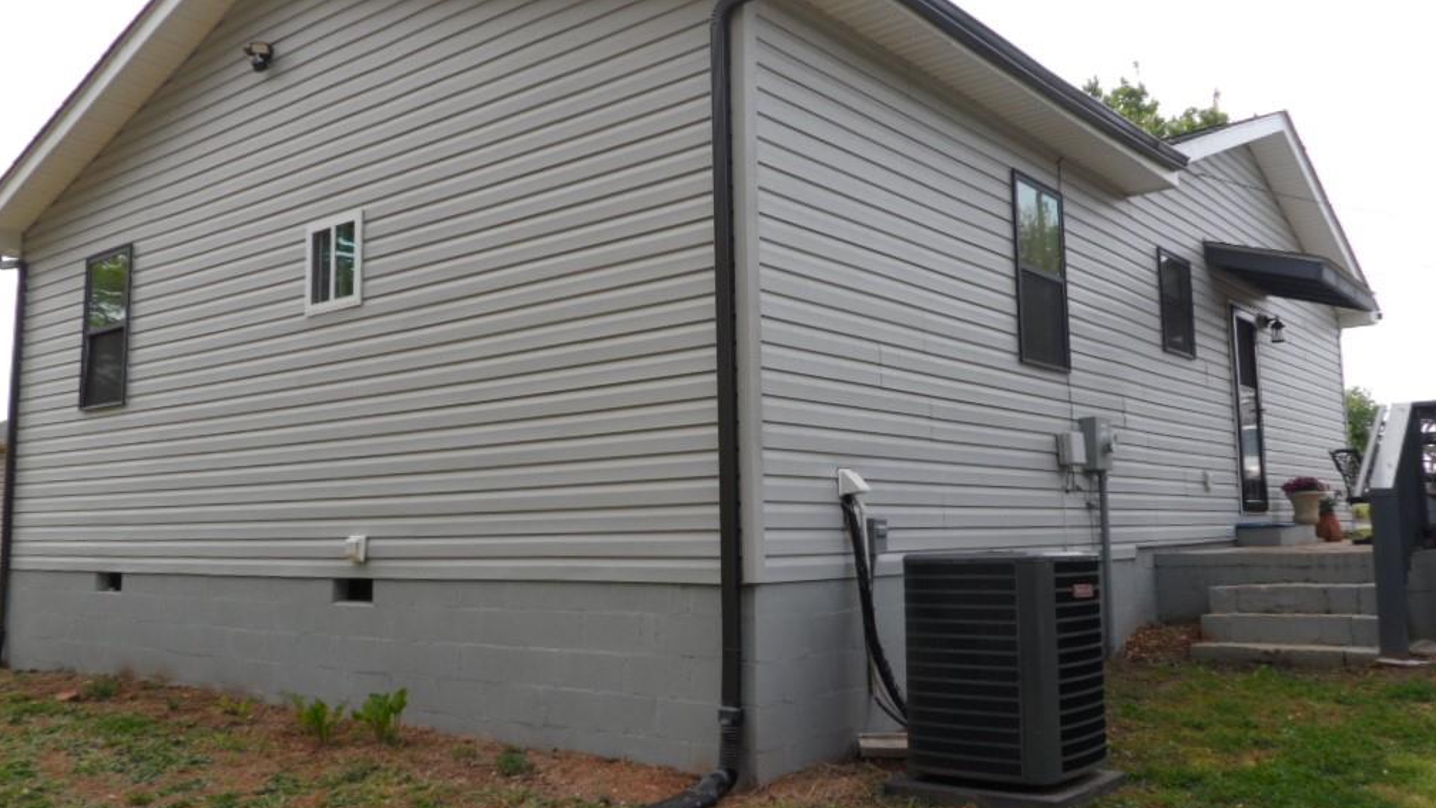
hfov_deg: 62.6
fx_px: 1180
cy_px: 408
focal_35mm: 31
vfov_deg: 37.8
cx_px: 725
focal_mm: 4.9
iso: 80
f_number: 3.1
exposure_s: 1/750
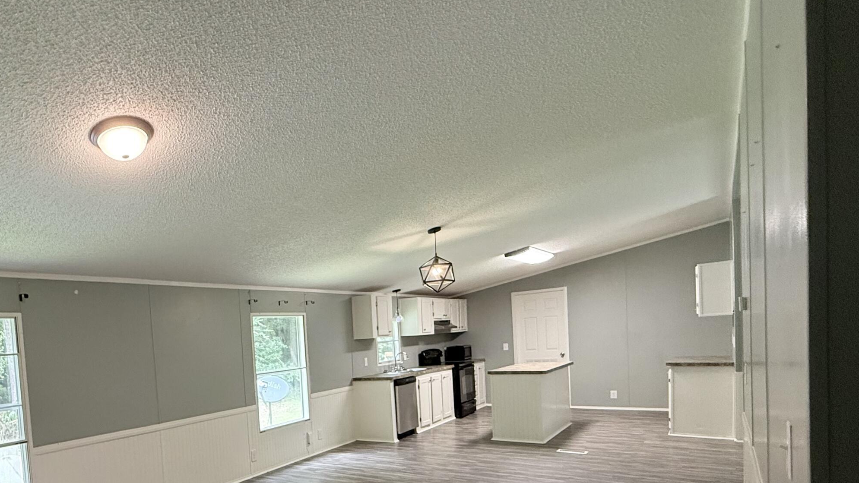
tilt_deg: -1.6
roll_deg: +3.6
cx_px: 243
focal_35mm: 23
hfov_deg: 74.5
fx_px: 524
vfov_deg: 47.4
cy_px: 371
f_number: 2.2
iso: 400
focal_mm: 2.22
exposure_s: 1/120
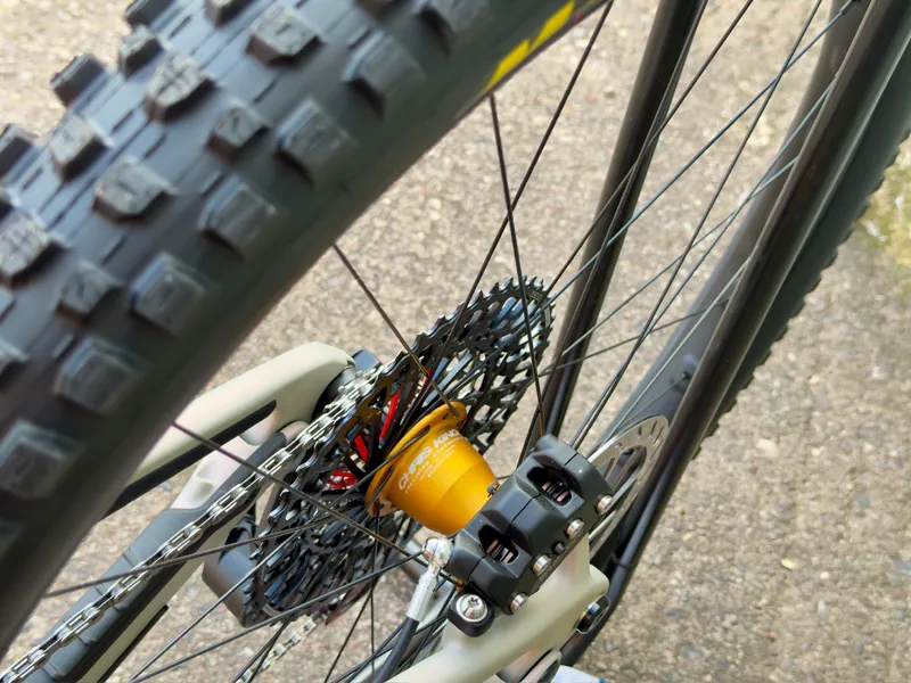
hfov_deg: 39.7
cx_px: 456
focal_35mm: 48
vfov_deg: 30.3
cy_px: 342
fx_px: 1263
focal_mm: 6.76
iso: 64
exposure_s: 1/154
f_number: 1.78
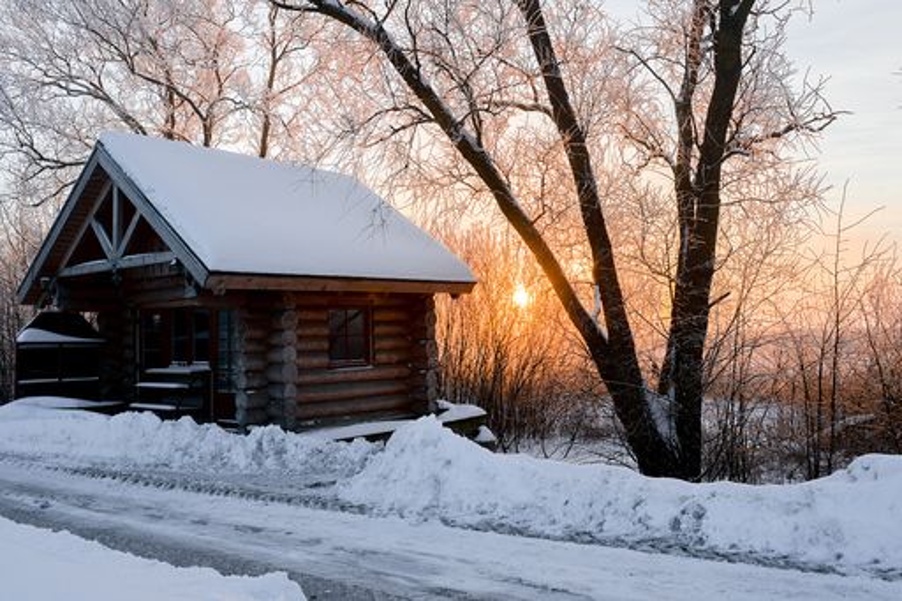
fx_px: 726
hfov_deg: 63.7
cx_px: 451
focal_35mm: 29
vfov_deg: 44.9
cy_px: 300
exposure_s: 1/320
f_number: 8
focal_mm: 29
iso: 100
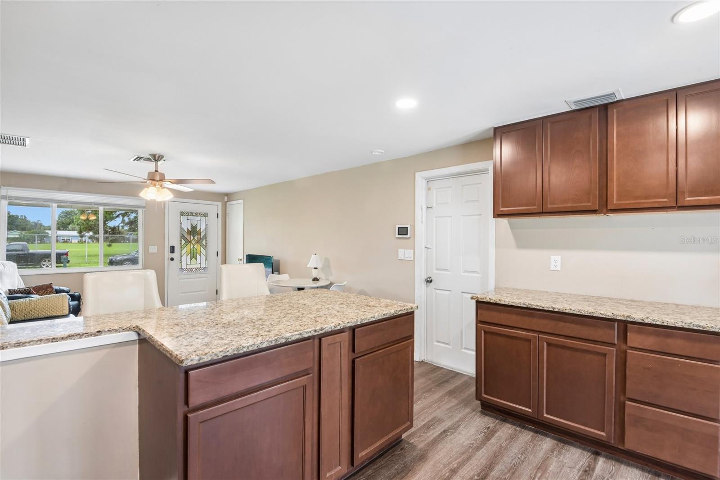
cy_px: 240
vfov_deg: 73.7
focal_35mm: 16
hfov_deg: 96.7
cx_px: 360
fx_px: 320
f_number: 8
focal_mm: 16
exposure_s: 1/13
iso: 400
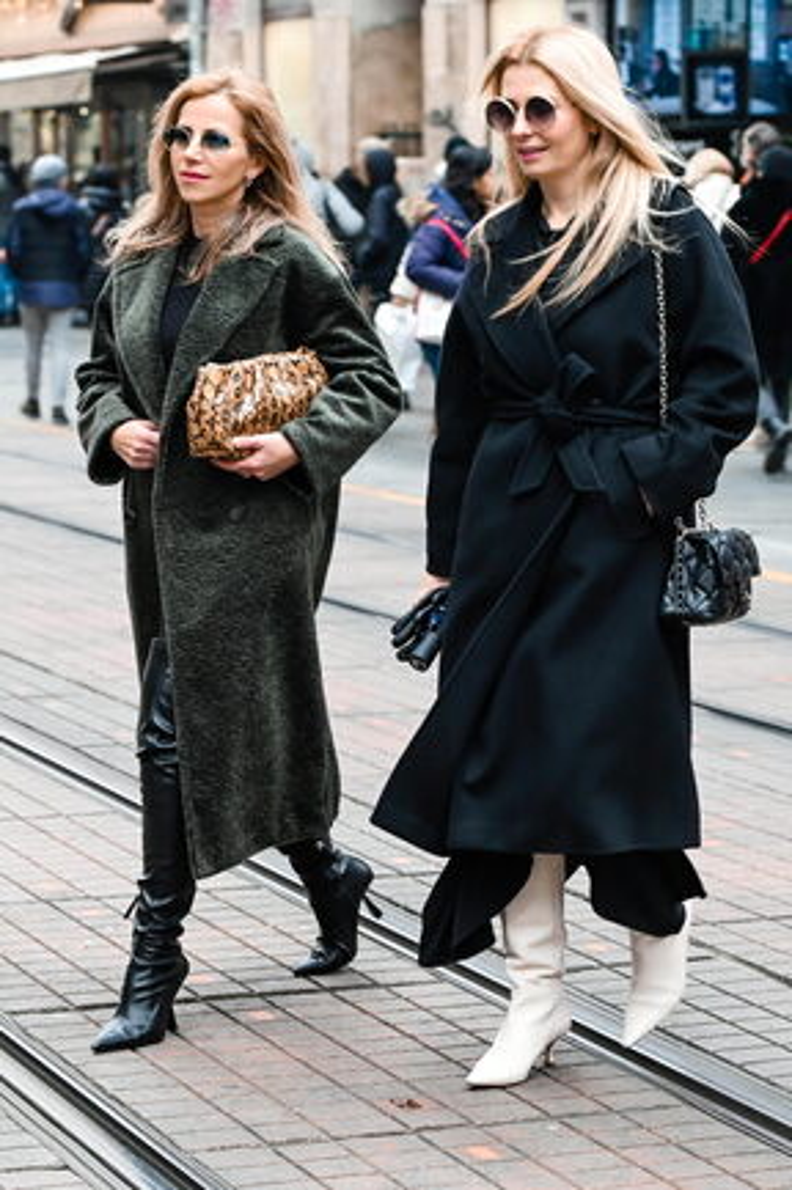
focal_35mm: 70
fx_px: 2314
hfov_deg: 19.4
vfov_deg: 28.9
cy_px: 595
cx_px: 396
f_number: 3.5
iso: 640
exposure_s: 1/250
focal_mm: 70
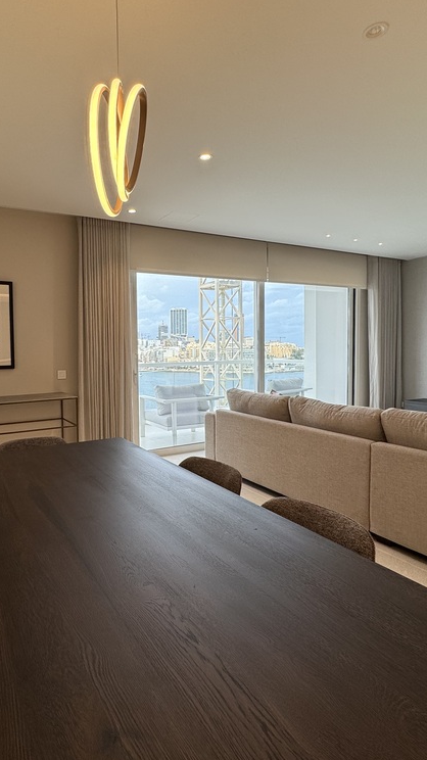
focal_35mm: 21
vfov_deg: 83.8
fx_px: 423
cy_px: 372
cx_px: 141
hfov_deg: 52.5
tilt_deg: -3.7
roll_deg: +0.9
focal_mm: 2.22
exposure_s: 1/101
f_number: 2.2
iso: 40
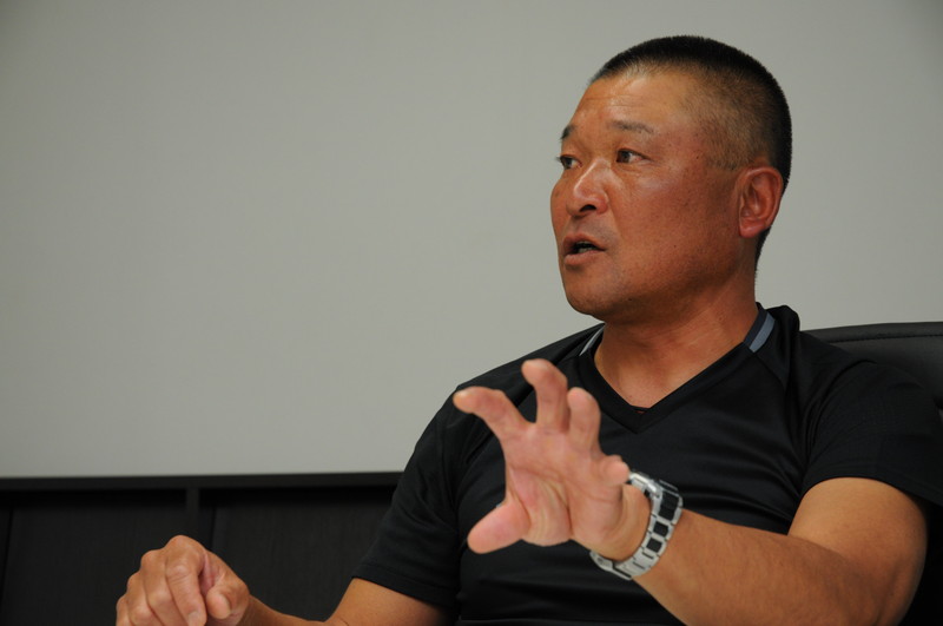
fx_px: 2747
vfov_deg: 13.0
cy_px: 313
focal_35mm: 105
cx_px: 472
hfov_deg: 19.5
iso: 500
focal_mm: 70
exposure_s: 1/100
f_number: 5
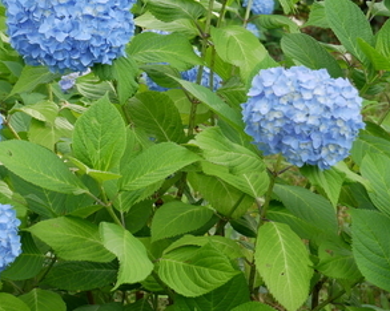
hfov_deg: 17.7
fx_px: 1246
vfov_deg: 14.2
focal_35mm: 108
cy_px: 107
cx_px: 128
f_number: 5.6
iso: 200
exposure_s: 1/125
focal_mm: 27
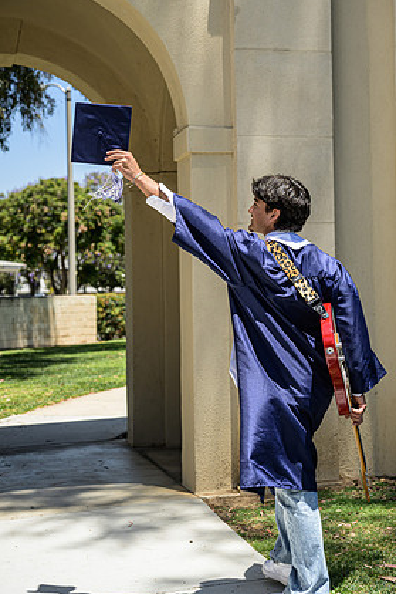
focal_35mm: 57
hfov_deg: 23.8
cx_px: 189
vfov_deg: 35.0
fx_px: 940
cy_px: 291
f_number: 4
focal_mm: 53
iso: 800
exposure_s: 1/5000
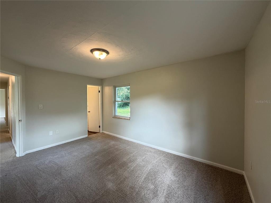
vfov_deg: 85.7
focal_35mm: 14
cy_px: 102
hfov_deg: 102.1
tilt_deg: -3.0
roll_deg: +0.0
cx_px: 136
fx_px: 110
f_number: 2.2
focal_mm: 2.22
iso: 250
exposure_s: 1/121
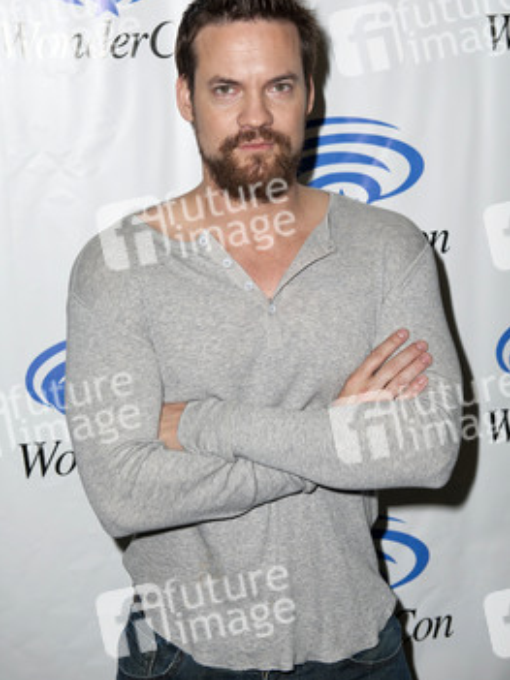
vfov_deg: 33.8
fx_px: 1120
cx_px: 253
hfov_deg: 25.6
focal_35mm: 57
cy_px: 322
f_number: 4.5
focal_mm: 52
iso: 400
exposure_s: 1/400
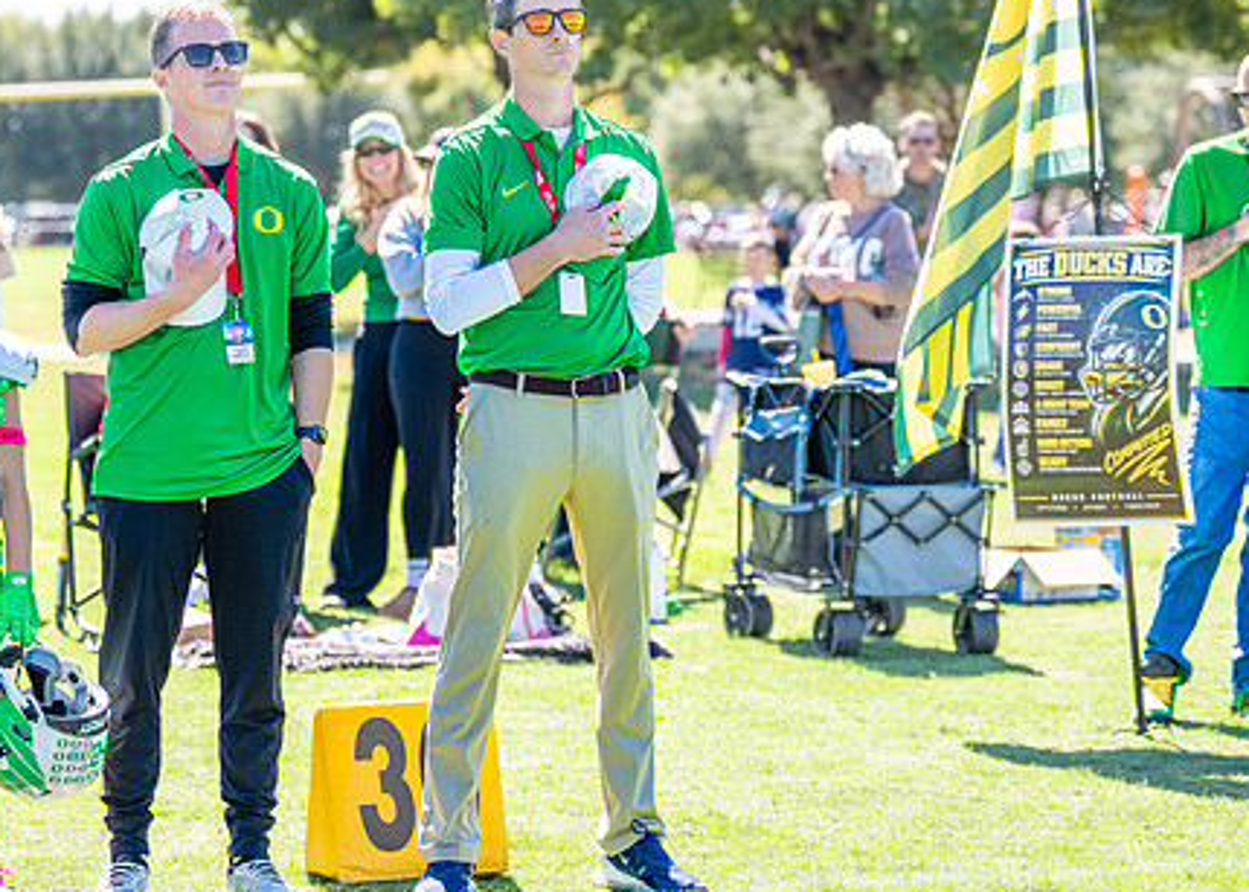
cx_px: 475
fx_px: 5497
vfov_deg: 9.3
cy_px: 378
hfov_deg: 13.0
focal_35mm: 155
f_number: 2.8
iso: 160
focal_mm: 90
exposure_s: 1/1250
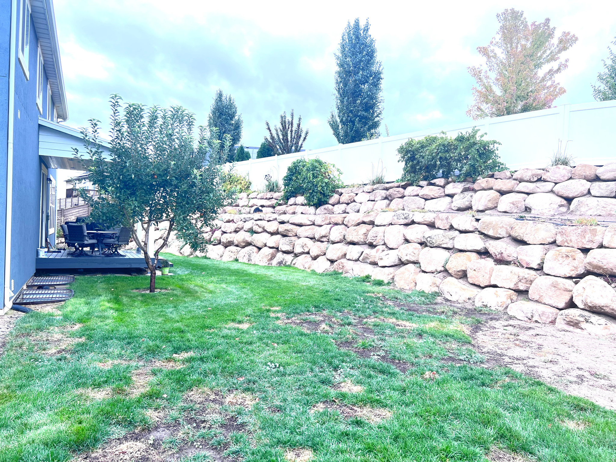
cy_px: 231
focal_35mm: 26
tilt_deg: -0.8
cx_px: 308
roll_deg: -1.8
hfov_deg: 67.3
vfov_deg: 53.1
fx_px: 463
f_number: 1.5
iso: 40
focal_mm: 5.7
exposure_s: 1/276
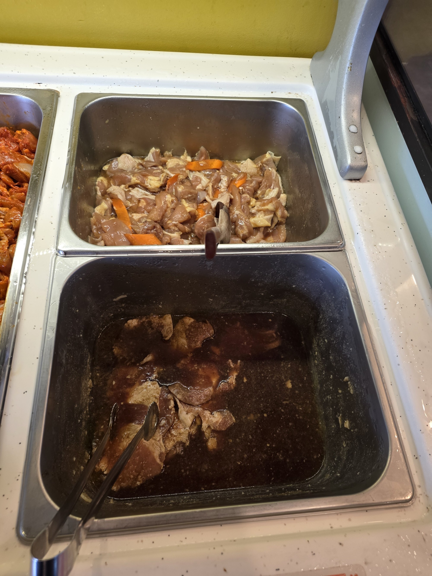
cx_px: 216
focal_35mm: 23
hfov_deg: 58.9
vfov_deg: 73.9
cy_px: 288
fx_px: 383
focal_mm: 6.3
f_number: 1.7
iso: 160
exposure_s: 1/120
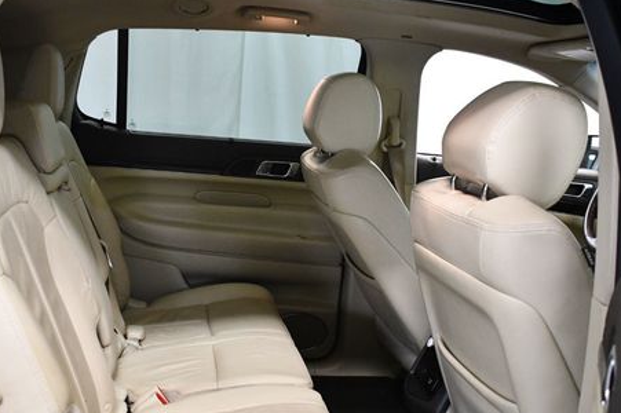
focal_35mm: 44
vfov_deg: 30.4
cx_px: 234
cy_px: 244
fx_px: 758
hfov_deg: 44.2
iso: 3200
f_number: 3.8
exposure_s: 1/125
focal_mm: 21
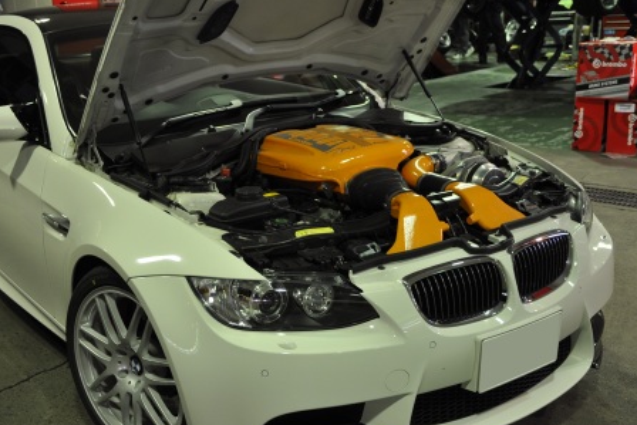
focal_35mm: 47
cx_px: 247
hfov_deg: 41.7
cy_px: 245
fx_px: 832
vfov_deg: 28.6
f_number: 4
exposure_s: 1/15
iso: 400
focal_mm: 24
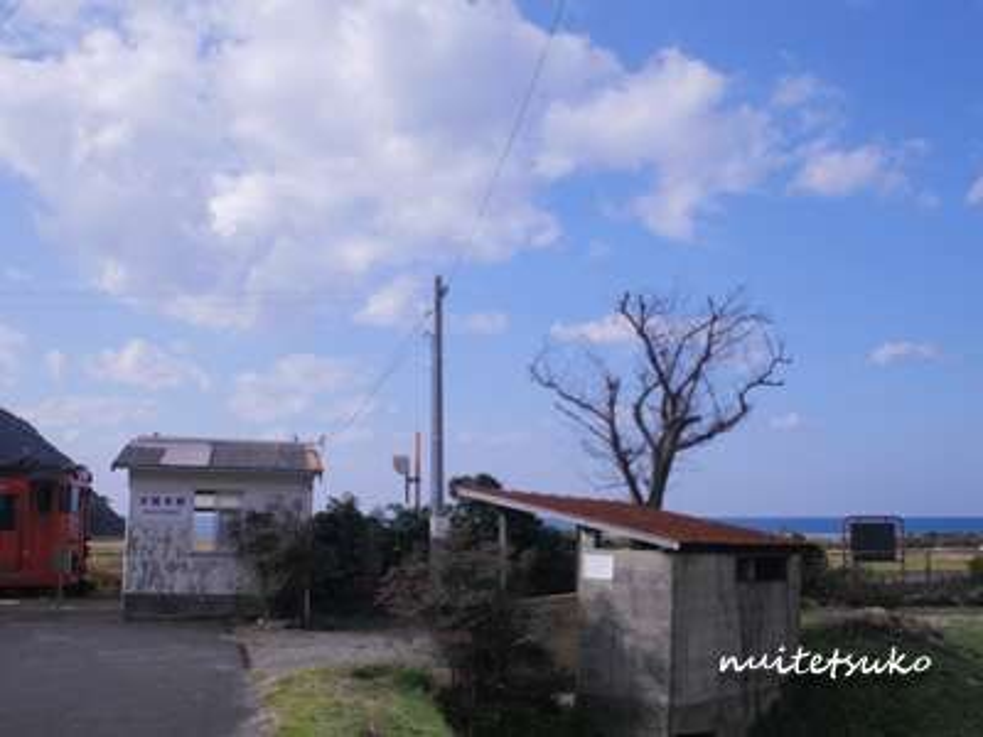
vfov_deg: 32.9
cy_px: 368
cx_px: 492
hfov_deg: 42.9
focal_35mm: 44
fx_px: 1249
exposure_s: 1/1300
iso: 250
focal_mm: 22
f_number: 4.8
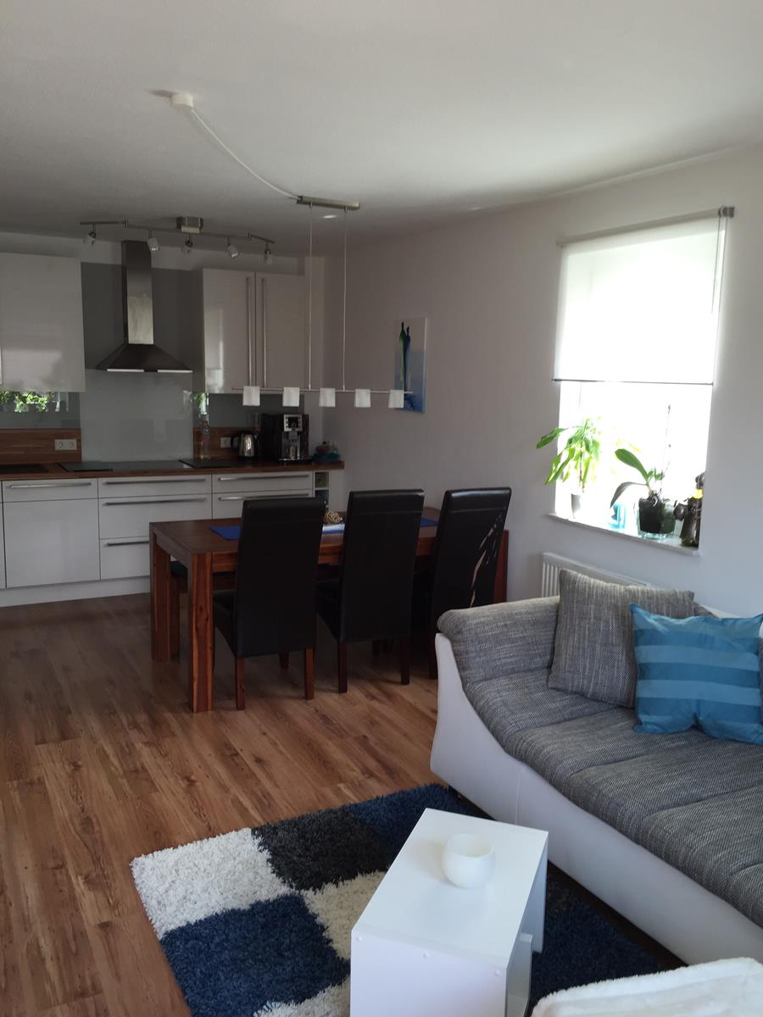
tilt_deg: -9.5
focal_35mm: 29
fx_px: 852
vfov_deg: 61.7
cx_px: 382
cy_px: 508
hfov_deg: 48.2
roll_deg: -1.5
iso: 32
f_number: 2.2
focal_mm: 4.15
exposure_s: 1/60
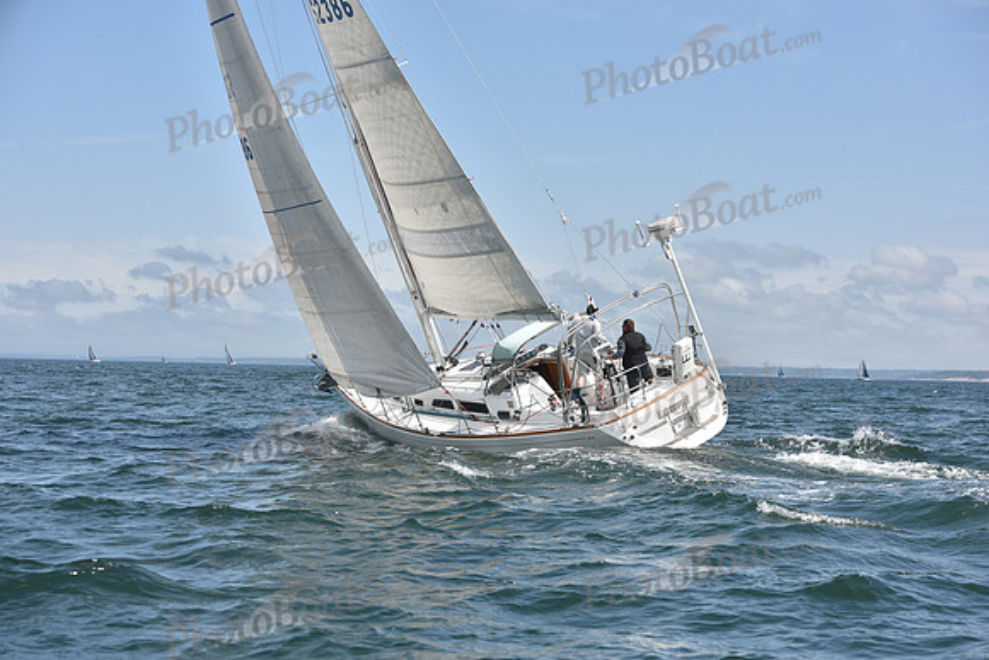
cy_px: 330
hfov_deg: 28.8
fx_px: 1923
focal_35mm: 70
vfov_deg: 19.5
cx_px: 494
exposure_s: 1/1250
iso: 200
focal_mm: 70
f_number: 6.3
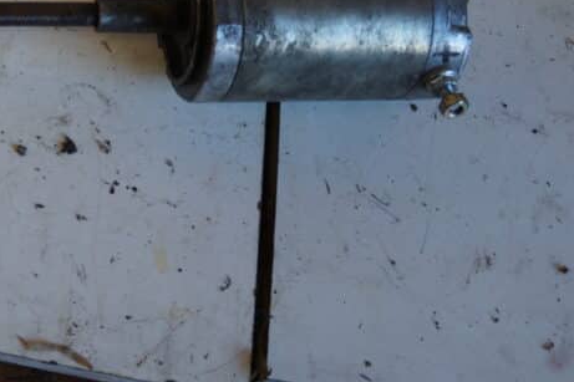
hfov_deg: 30.6
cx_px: -22
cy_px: 12
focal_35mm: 60
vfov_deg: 21.9
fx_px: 956
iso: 125
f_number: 3.5
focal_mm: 18
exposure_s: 1/60
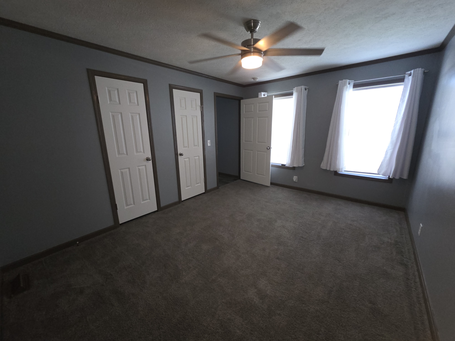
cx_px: 228
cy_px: 170
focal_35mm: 13
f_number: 1.9
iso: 250
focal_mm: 2.2
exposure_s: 1/40
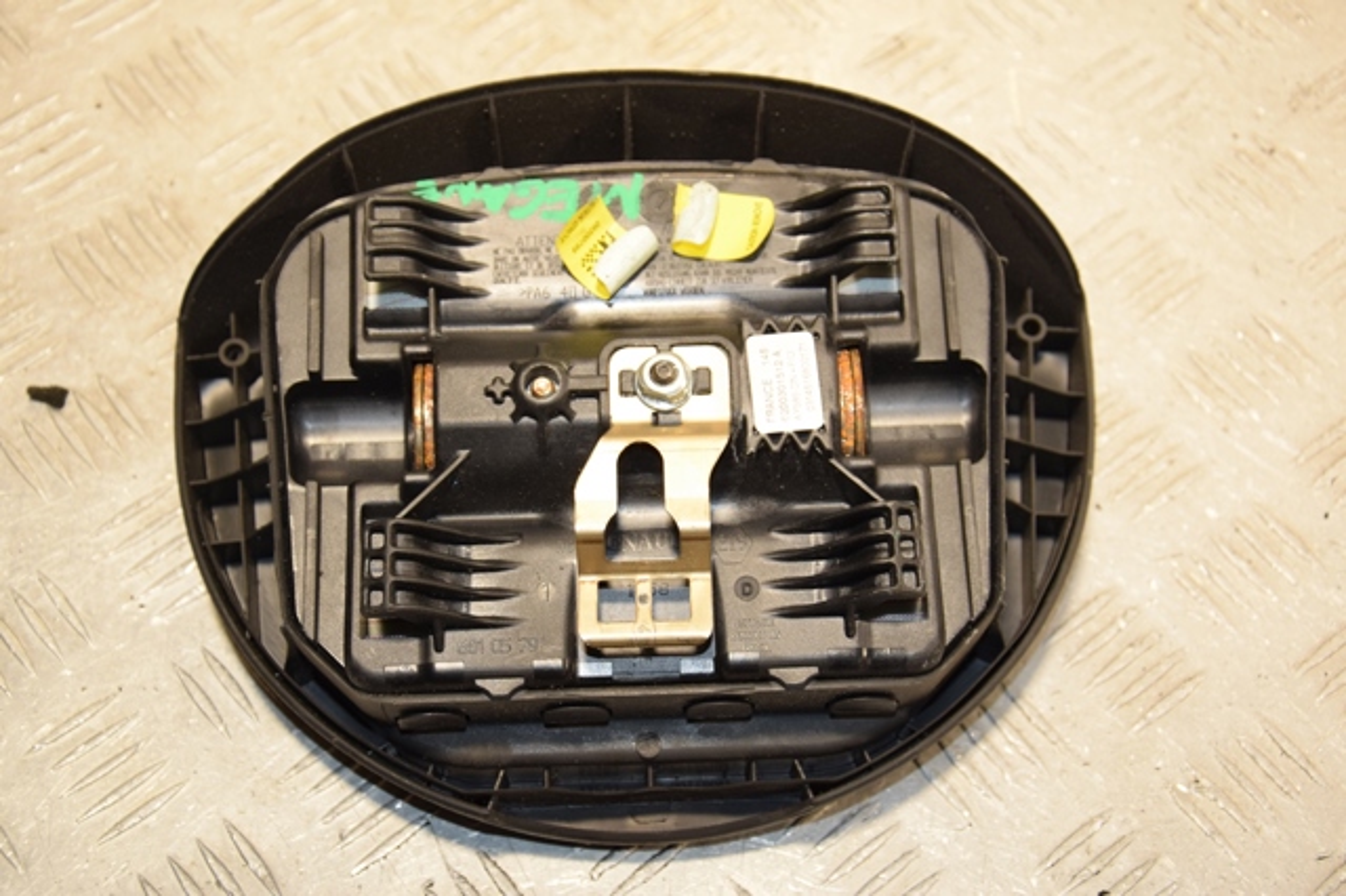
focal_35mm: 60
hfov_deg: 33.4
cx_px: 673
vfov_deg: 22.6
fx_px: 2242
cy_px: 448
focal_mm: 40
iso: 800
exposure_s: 1/200
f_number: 5
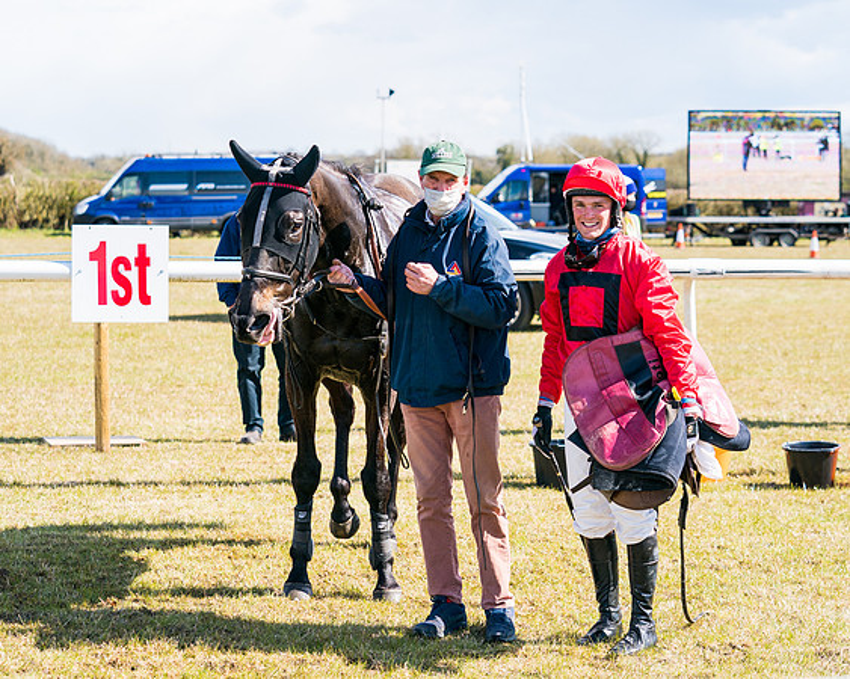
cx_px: 435
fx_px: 2015
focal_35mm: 80
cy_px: 334
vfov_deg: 19.1
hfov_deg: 23.8
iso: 400
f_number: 4
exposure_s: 1/2000
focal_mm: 70
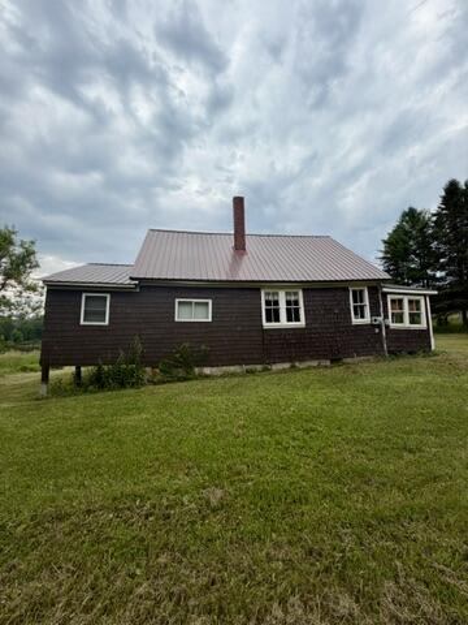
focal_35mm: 14
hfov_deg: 85.7
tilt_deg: +5.9
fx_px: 252
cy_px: 312
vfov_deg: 102.1
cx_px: 234
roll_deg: -0.4
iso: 25
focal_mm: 2.22
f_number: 2.2
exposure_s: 1/770
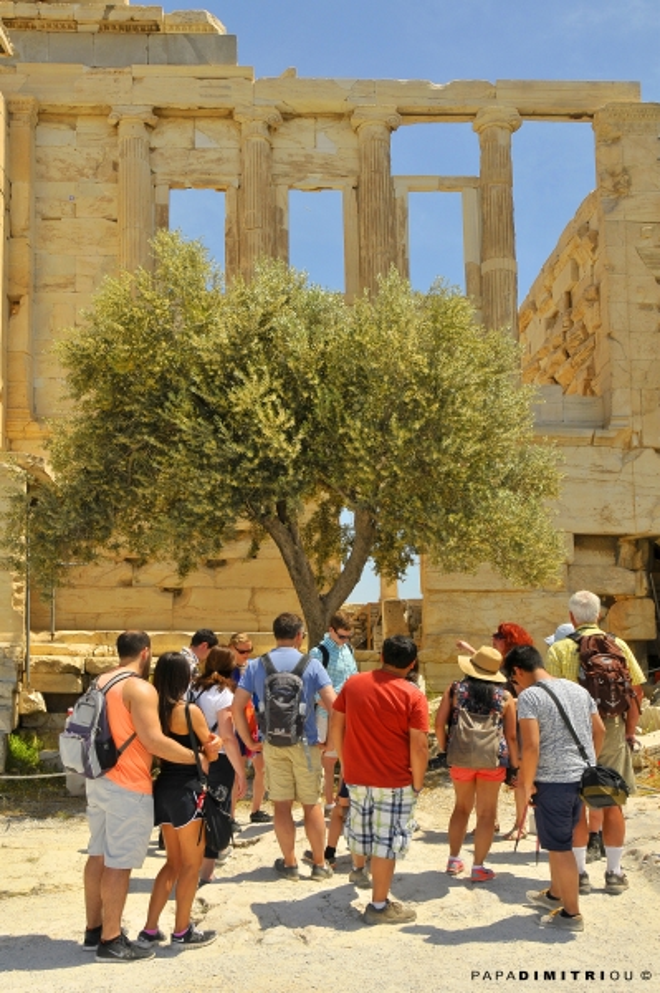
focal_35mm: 36
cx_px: 330
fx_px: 992
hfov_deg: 36.8
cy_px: 496
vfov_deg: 53.2
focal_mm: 24
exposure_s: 1/250
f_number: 14
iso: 200
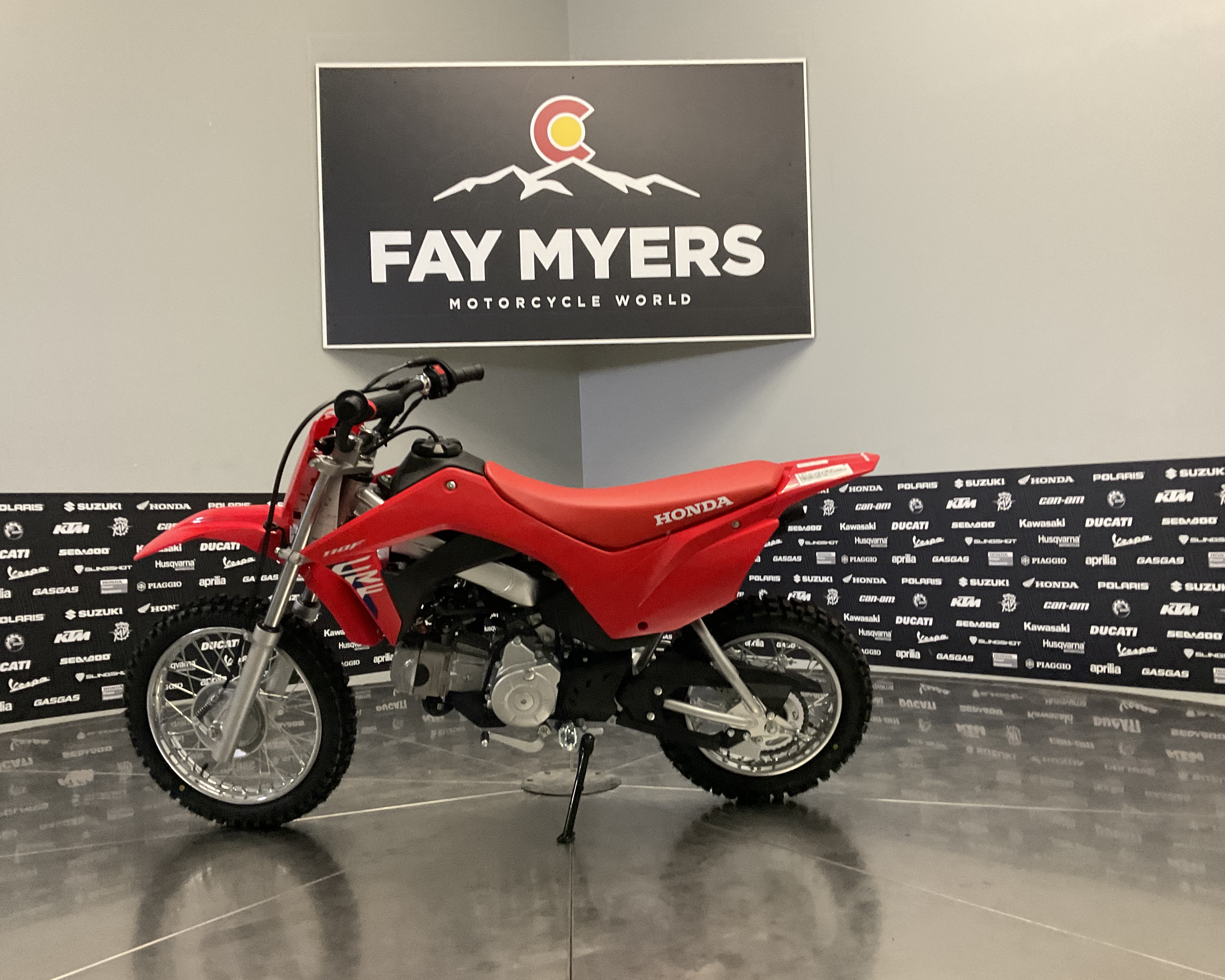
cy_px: 486
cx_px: 614
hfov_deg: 57.2
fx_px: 1124
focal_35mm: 31
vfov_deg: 47.1
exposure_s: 1/60
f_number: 1.8
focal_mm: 3
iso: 200
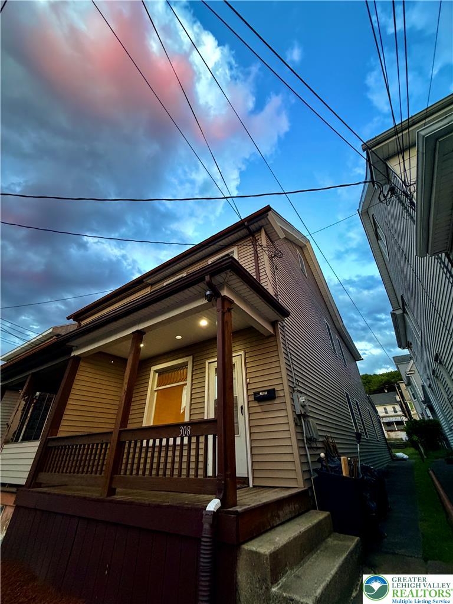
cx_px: 226
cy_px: 302
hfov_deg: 85.7
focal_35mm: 14
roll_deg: +1.1
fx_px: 244
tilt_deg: +32.9
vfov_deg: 102.1
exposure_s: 1/110
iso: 320
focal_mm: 2.22
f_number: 2.2
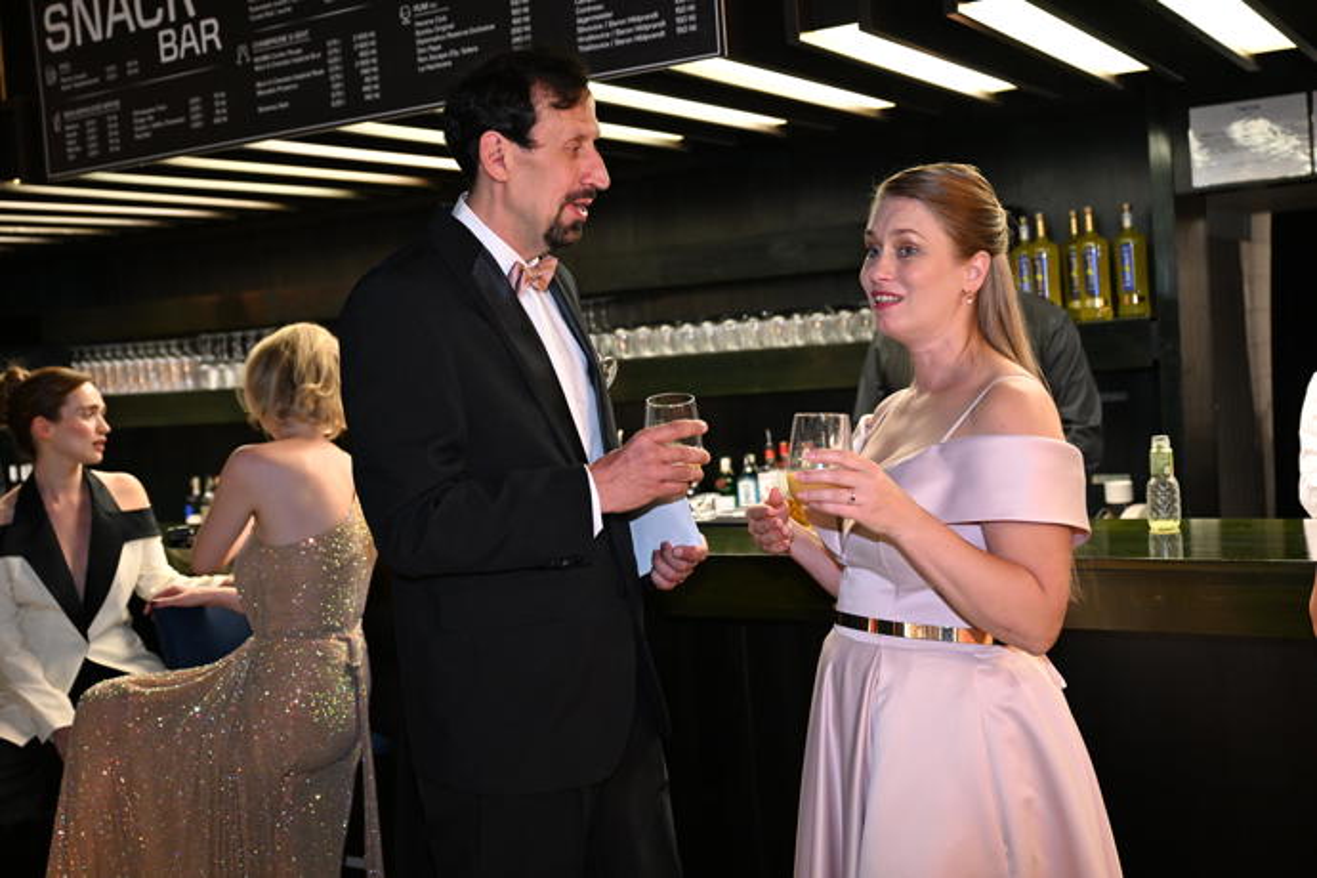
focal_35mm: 41
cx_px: 658
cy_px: 439
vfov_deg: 32.6
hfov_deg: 47.4
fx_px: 1500
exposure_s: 1/160
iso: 2500
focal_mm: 41
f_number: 3.5
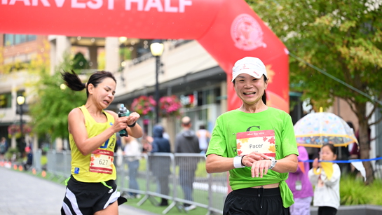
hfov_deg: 28.6
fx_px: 750
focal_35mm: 74
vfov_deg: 16.3
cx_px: 190
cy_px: 122
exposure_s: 1/1250
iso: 1250
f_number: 2.8
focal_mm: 70
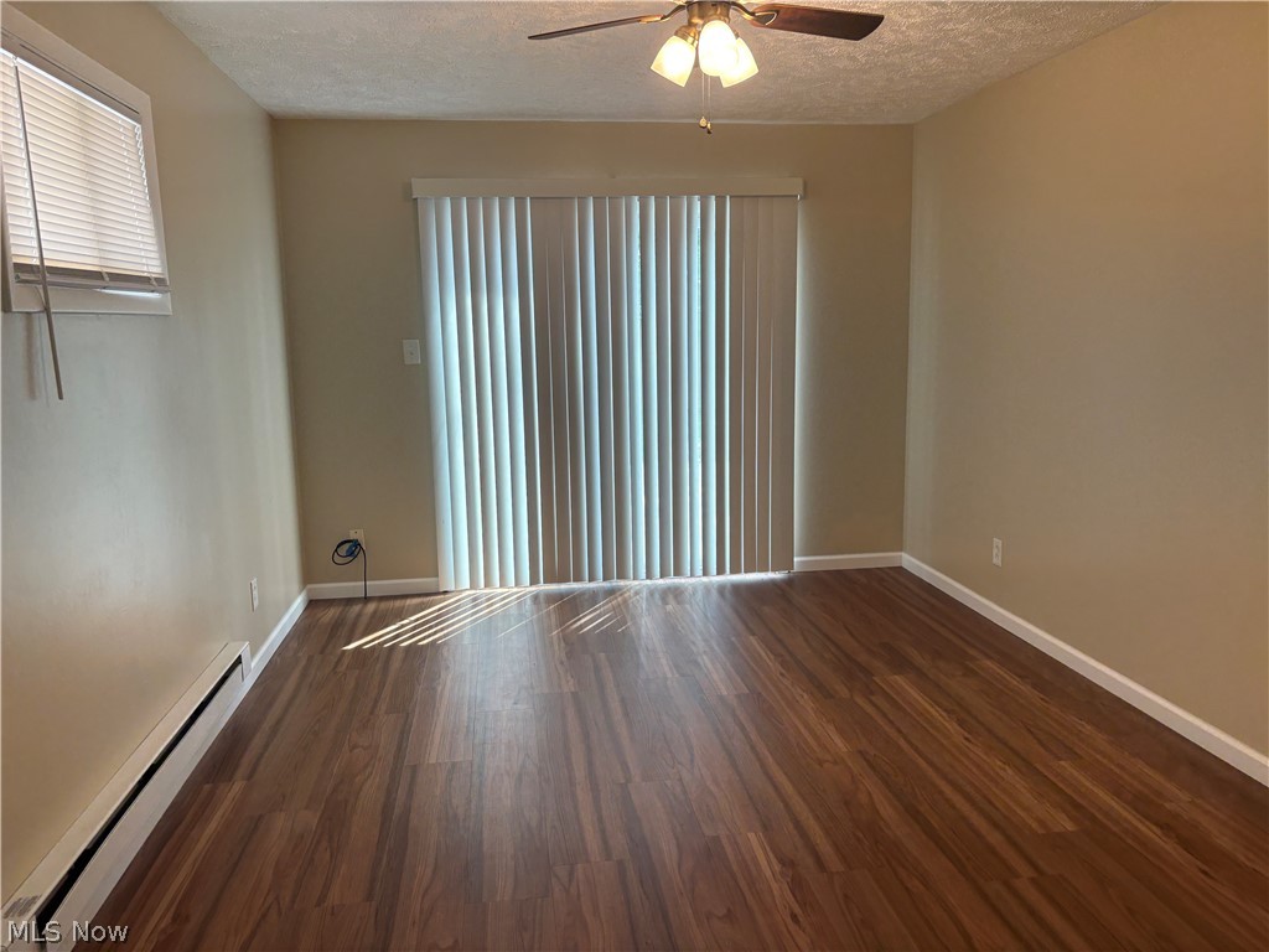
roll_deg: +1.8
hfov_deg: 67.3
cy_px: 476
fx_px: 953
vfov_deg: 53.1
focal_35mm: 26
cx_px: 634
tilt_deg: -8.9
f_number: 1.6
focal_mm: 5.96
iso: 100
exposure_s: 1/120
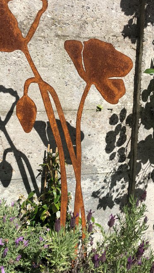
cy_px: 134
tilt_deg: -11.5
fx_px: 283
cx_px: 57
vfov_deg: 51.6
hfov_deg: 30.3
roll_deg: +2.2
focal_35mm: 39
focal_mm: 3.99
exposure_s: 1/2433
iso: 20
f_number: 1.8
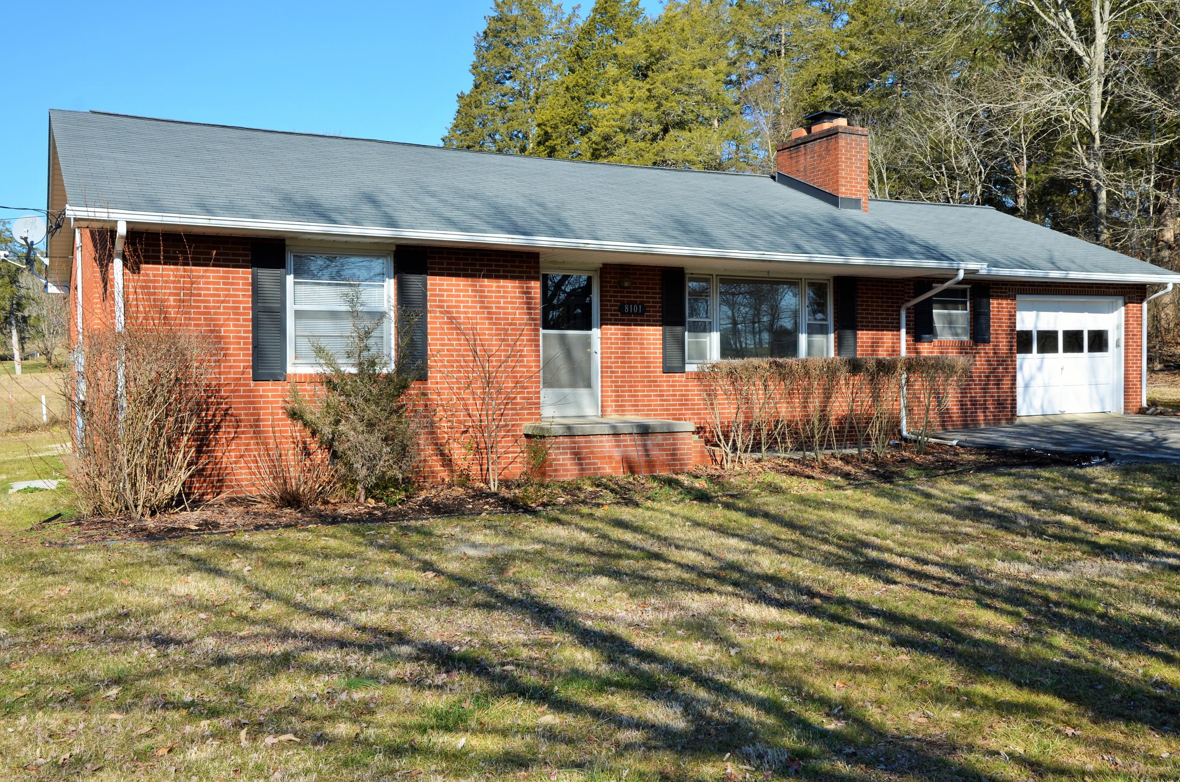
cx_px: 590
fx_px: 1079
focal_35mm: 33
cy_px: 391
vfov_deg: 39.8
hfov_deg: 57.3
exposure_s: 1/250
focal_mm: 22
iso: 180
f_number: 8
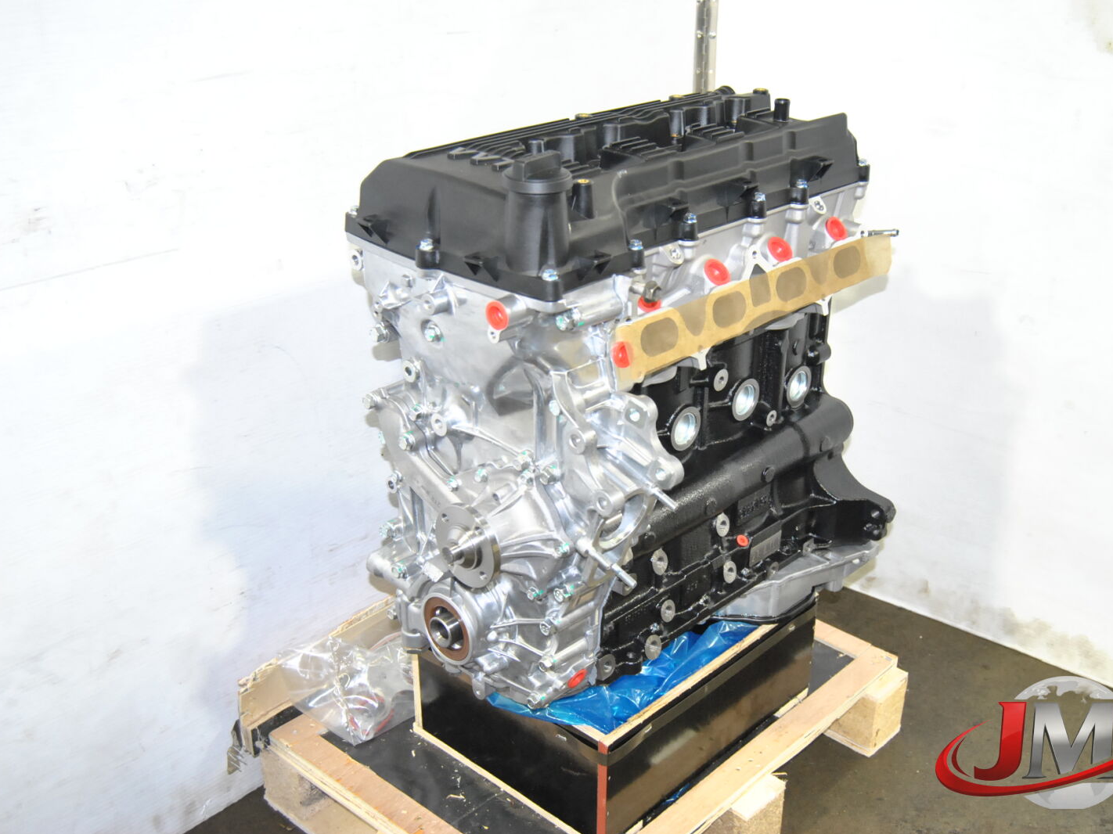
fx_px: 1254
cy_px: 418
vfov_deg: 36.8
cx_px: 603
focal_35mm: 39
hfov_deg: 47.8
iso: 800
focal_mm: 24
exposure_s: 1/60
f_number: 5
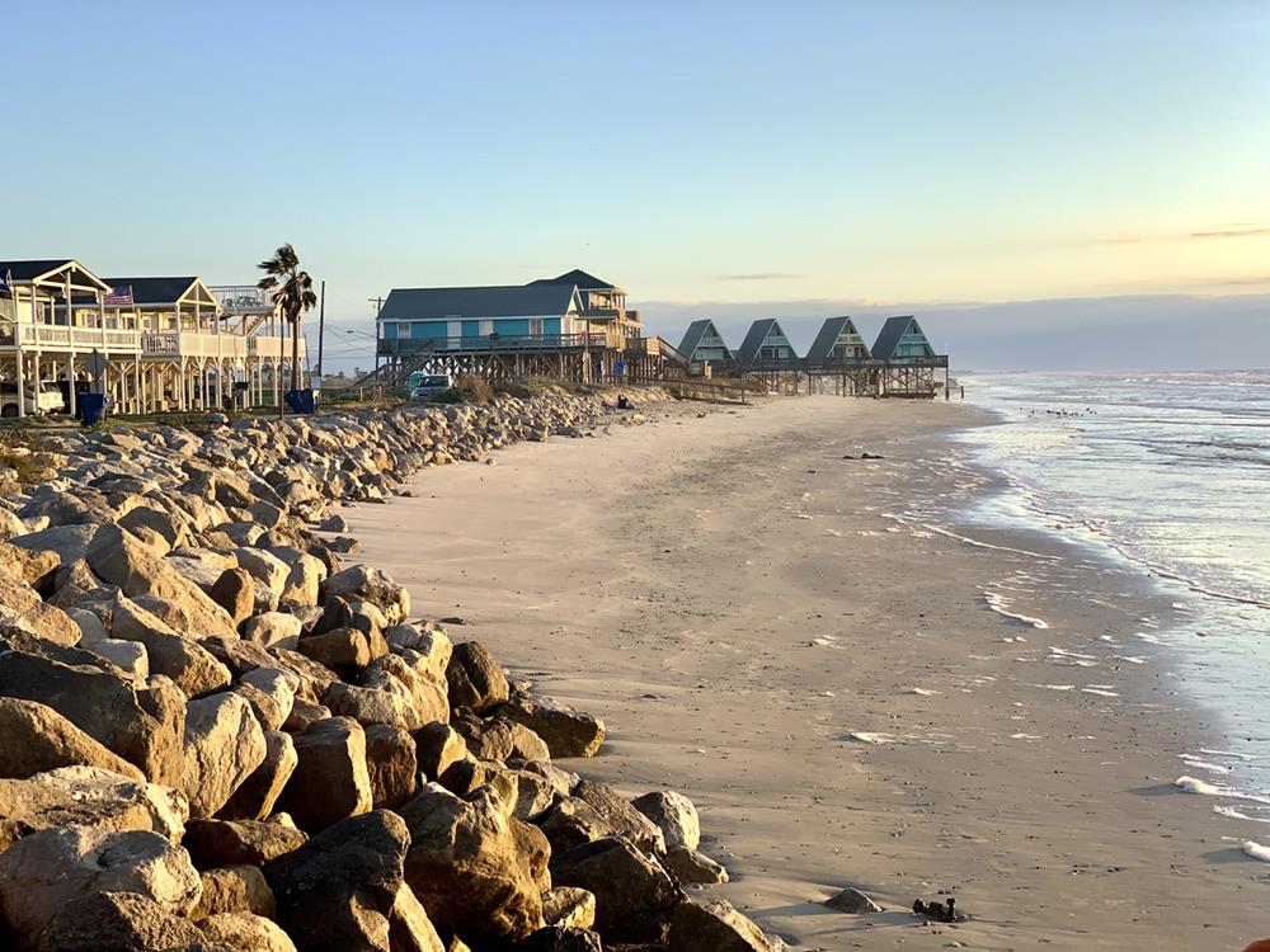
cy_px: 476
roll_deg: +0.2
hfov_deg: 36.8
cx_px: 635
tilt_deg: -2.5
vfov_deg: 28.0
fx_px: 1908
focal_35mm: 52
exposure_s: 1/347
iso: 16
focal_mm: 6
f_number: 2.4
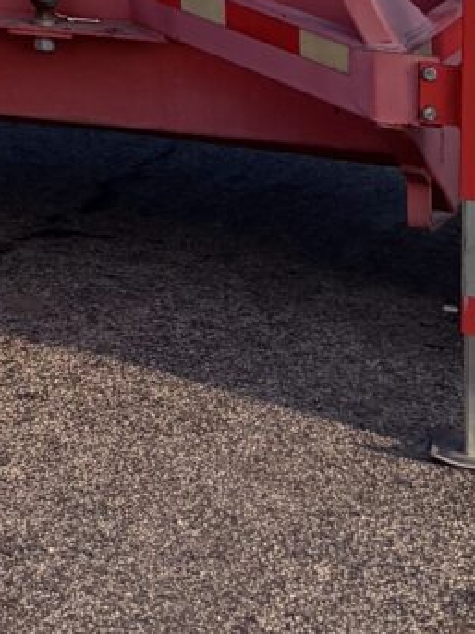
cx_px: -909
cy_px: -961
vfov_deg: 9.0
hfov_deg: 6.9
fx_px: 3552
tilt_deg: +6.6
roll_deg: +1.5
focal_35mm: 194
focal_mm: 5.96
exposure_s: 1/1080
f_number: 1.6
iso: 50
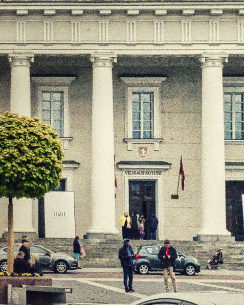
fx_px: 1346
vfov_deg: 12.9
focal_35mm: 149
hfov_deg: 10.3
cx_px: 229
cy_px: 153
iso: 25600
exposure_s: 1/4000
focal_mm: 70
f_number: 22
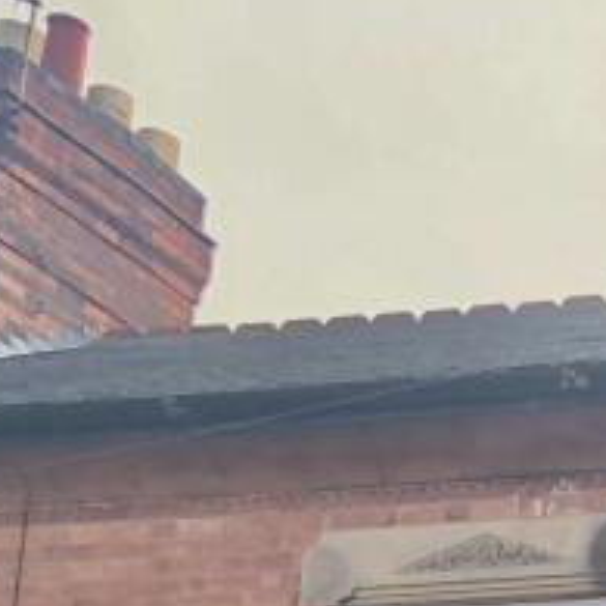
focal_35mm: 130
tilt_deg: +10.2
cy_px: 1162
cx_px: 1445
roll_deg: -2.2
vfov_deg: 12.1
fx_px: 2575
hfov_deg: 11.3
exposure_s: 1/231
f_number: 1.8
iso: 20
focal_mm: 3.99
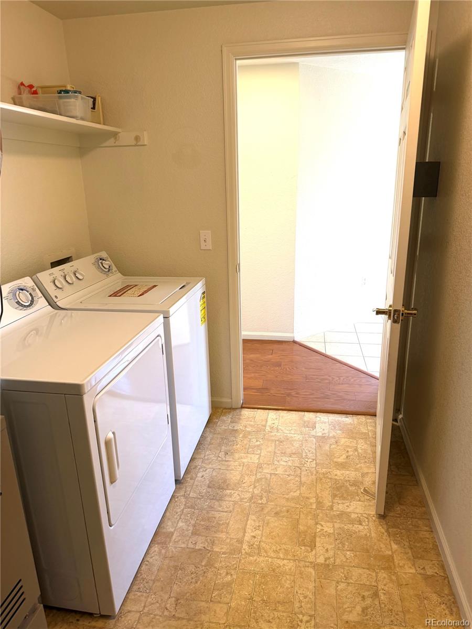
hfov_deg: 56.8
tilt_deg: -17.6
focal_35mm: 24
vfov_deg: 71.6
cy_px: 314
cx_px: 236
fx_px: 436
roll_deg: +1.5
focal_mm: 6.76
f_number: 1.78
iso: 125
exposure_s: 1/60
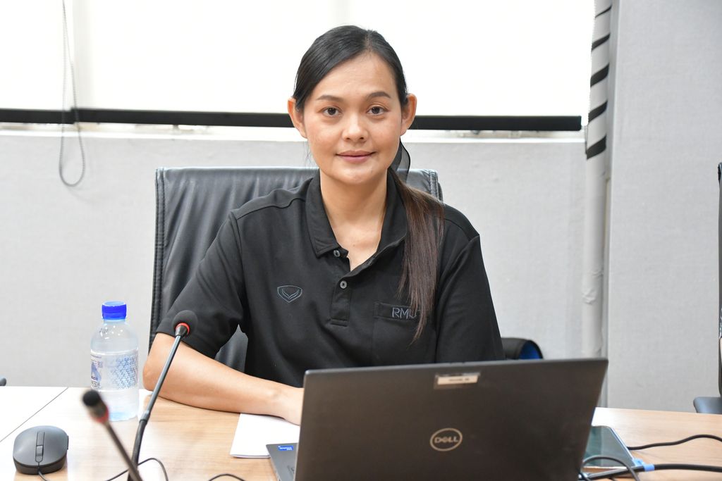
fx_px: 1564
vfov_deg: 17.5
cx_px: 361
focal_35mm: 78
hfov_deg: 26.0
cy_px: 240
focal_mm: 52
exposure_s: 1/100
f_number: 4.8
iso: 3200
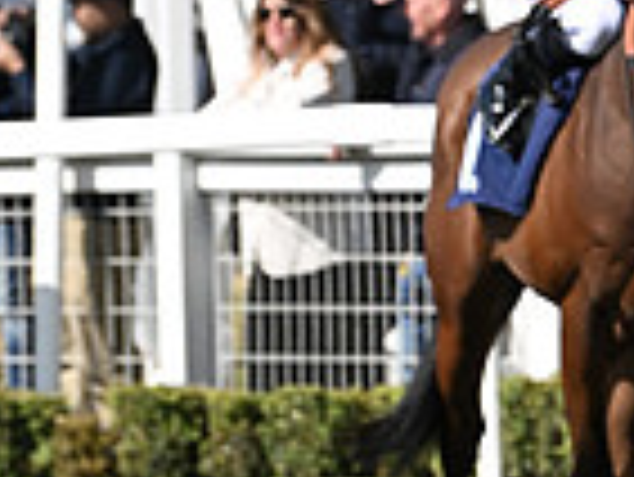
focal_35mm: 613
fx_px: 11237
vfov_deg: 2.4
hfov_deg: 3.2
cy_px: 196
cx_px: 1277
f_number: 5.6
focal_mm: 155
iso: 400
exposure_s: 1/2000
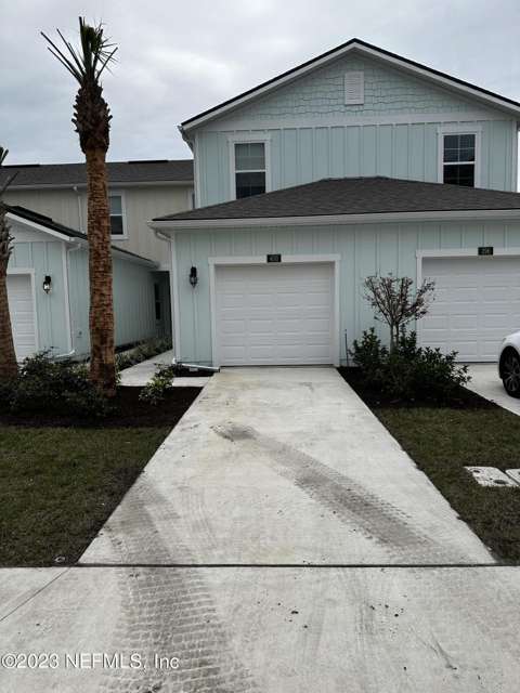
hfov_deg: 56.8
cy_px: 346
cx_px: 260
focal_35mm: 24
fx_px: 481
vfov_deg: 71.6
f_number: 1.78
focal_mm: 6.86
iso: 80
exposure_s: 1/3717
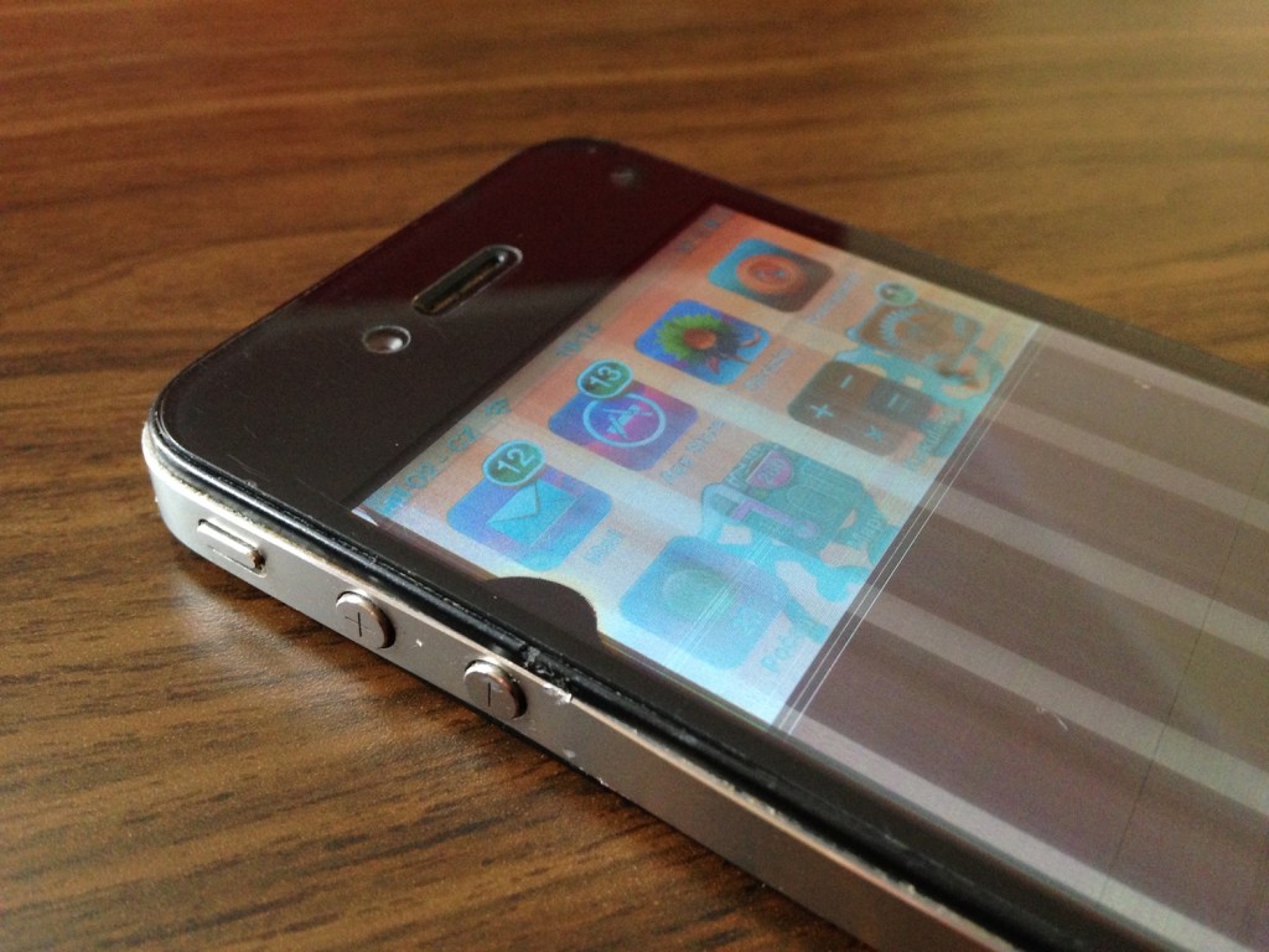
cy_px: 476
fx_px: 1210
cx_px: 634
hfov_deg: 55.4
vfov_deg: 42.9
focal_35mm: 33
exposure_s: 1/20
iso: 250
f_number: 2.4
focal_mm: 4.12
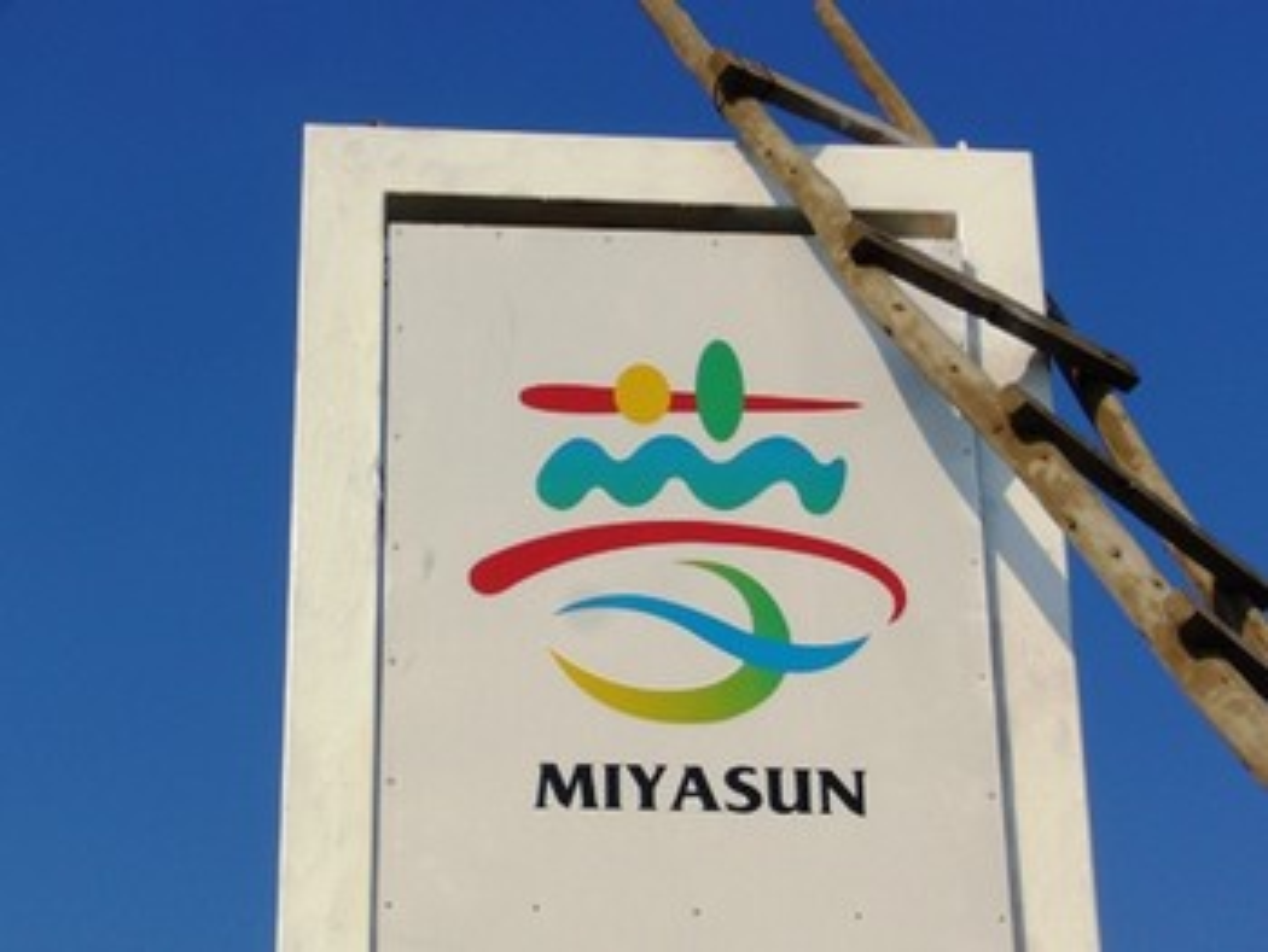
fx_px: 3849
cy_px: 476
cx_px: 634
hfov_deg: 18.7
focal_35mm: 105
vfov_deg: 14.1
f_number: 10
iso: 80
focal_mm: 17.4
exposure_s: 1/250
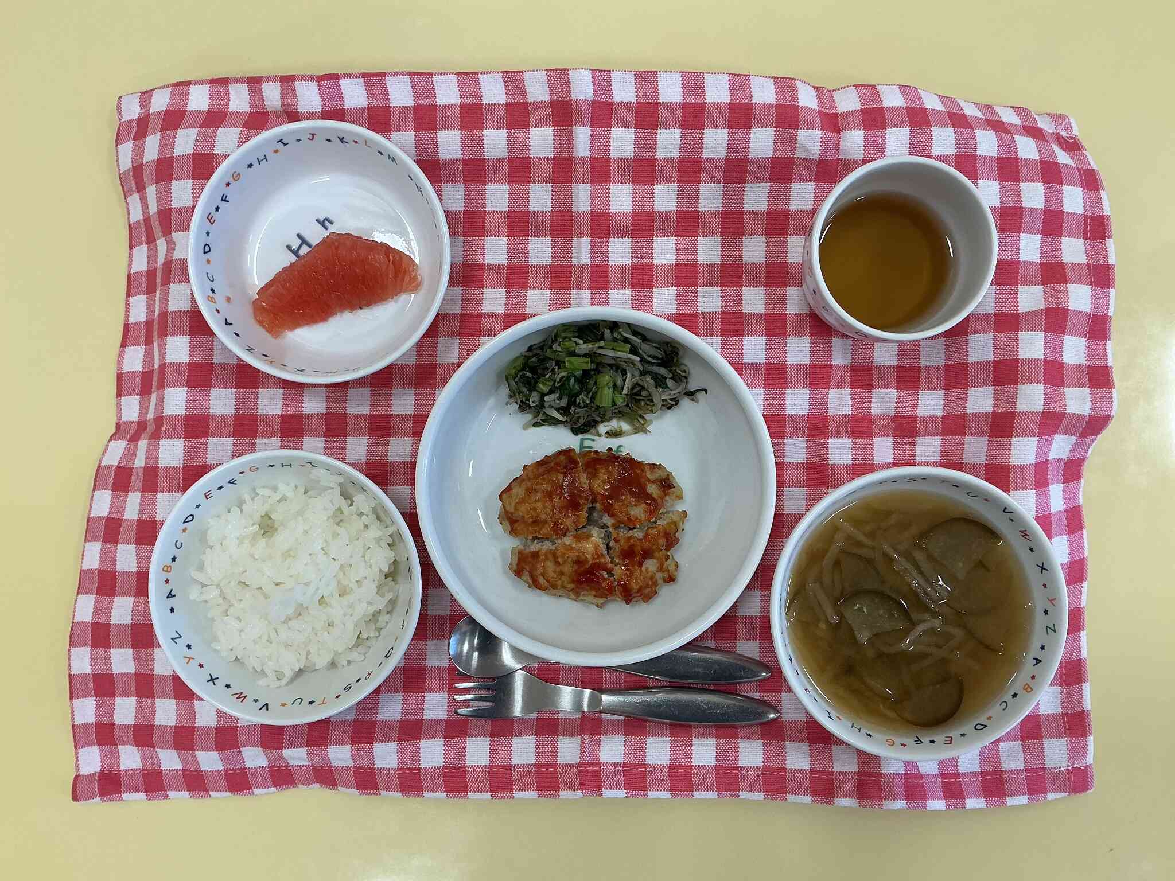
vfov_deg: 48.2
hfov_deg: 61.7
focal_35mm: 29
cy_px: 440
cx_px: 588
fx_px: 984
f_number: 1.8
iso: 40
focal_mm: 3
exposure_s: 1/120
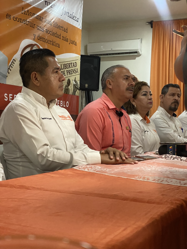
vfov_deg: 36.8
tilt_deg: -0.5
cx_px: 94
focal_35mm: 52
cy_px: 124
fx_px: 374
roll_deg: -1.8
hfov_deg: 28.1
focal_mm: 6
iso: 500
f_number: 2
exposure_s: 1/60
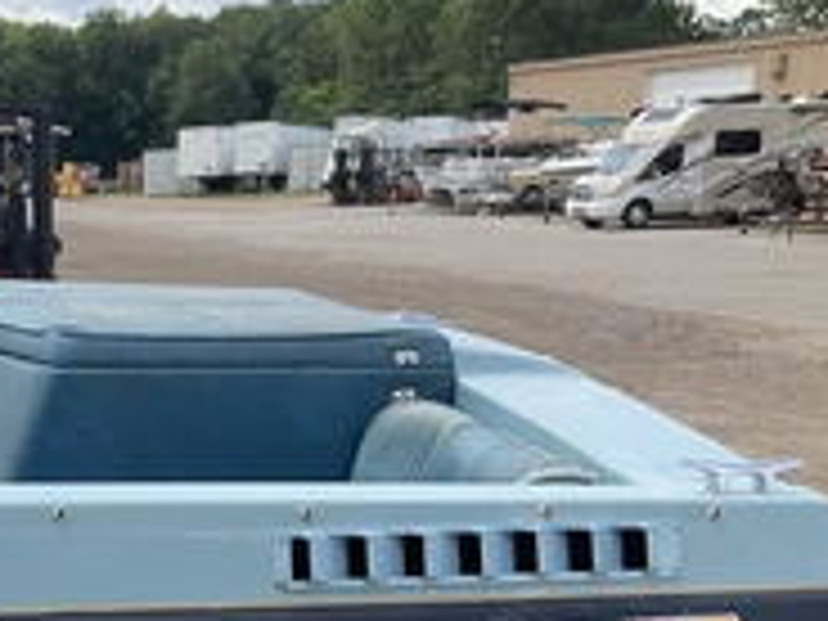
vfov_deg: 22.8
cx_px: -32
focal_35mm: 63
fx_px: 1507
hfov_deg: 28.5
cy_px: 549
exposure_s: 1/759
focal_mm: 3
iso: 25
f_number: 1.8
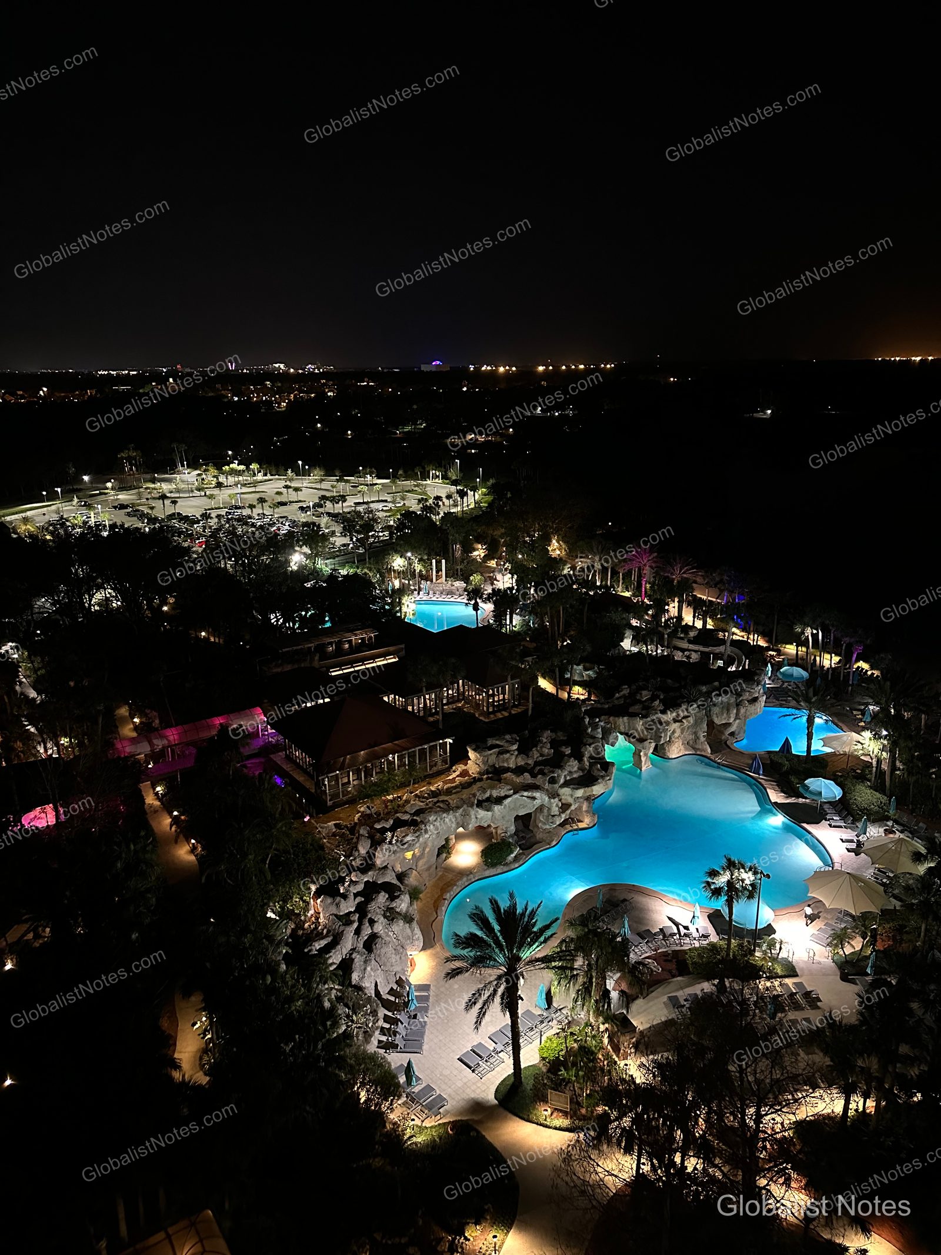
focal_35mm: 24
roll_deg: +1.0
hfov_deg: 56.8
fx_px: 870
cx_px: 470
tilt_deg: -17.3
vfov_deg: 71.6
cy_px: 628
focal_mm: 6.86
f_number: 1.78
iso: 1600
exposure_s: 1/24
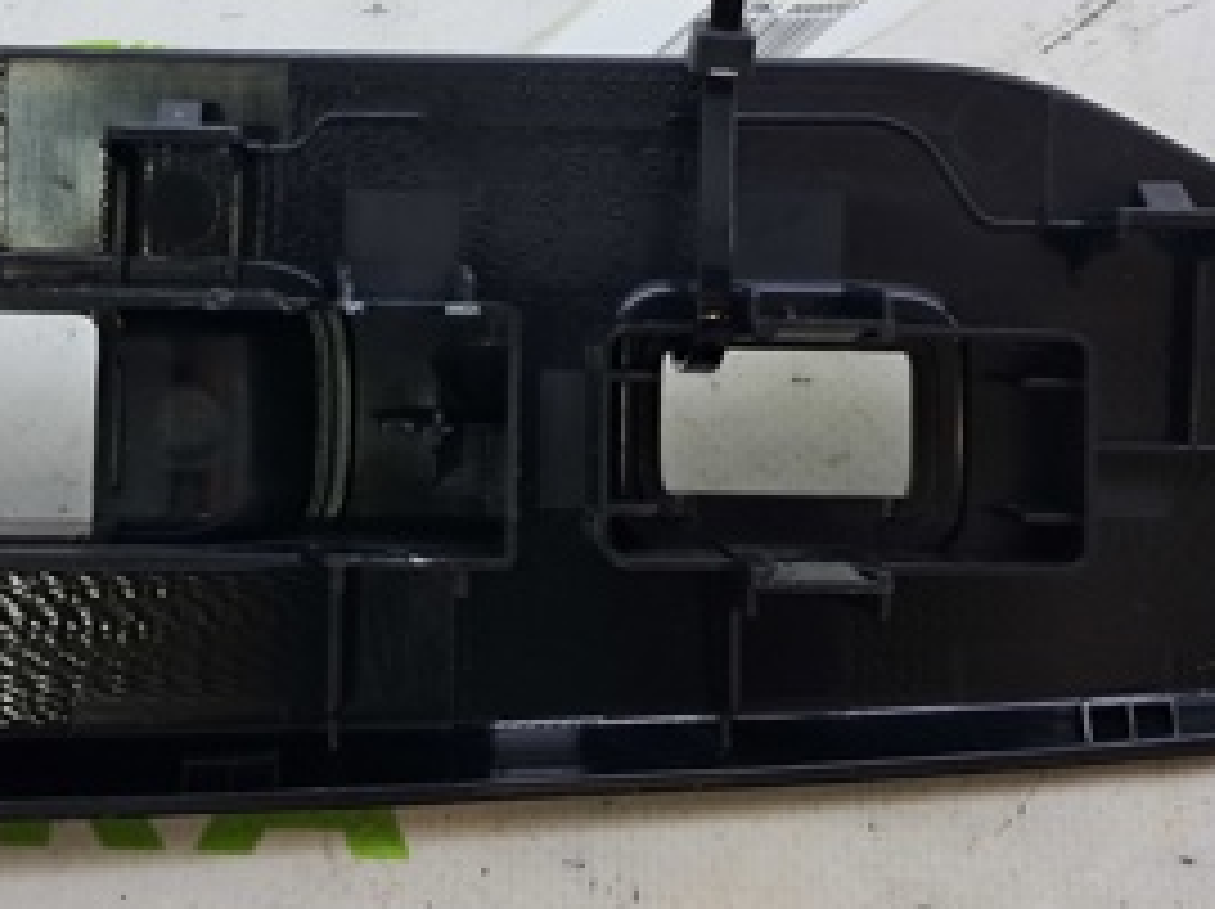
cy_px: 272
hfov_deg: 30.1
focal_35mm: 64
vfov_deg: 22.8
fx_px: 2244
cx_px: 418
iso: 64
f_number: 1.8
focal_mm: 4
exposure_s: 1/50
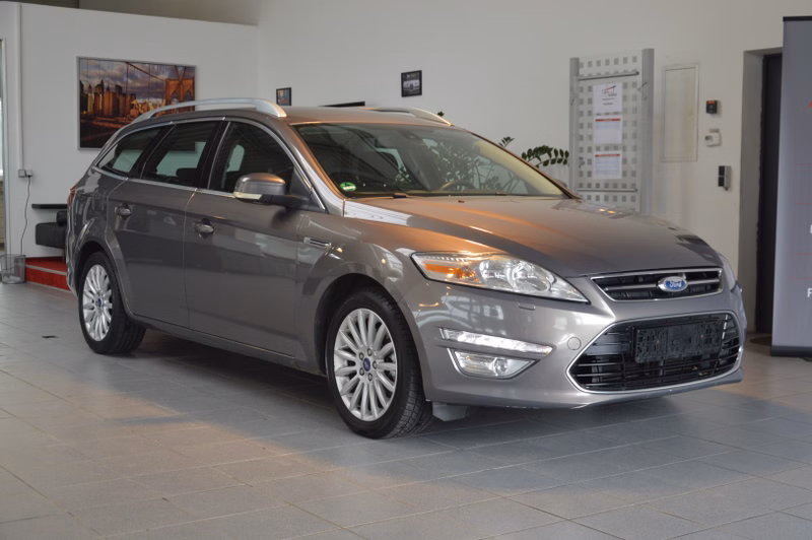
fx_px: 1149
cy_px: 270
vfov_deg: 26.4
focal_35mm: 51
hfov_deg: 38.9
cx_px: 406
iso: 400
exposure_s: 1/80
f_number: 4.5
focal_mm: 34
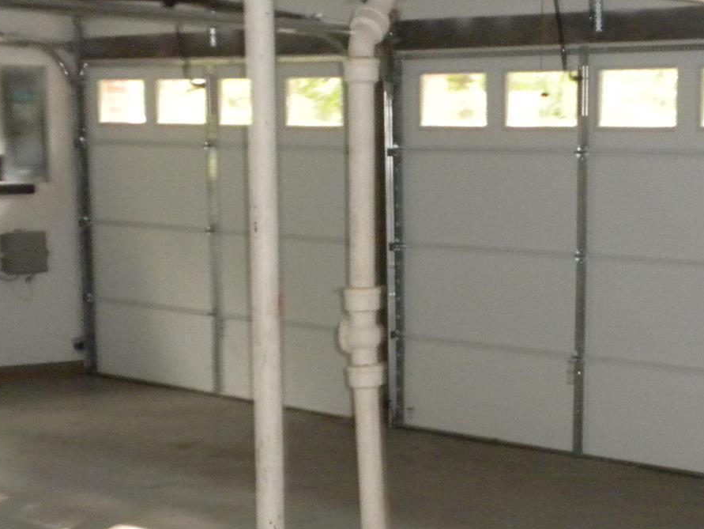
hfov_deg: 22.8
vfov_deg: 17.0
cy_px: 512
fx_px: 1729
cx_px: 507
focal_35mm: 85
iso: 470
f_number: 3.5
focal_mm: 6.6
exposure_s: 1/30
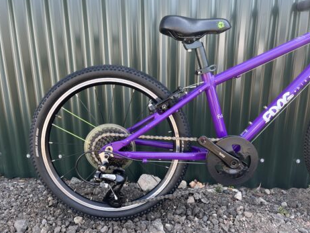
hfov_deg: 65.3
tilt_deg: -14.7
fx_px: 242
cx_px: 157
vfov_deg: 51.4
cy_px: 115
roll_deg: +0.7
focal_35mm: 27
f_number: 1.6
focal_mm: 5.1
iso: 40
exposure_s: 1/162
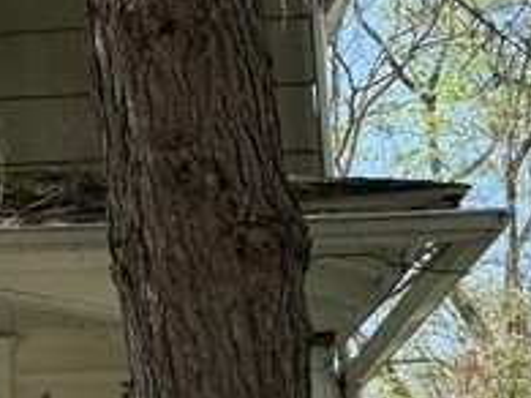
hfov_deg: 14.3
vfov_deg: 11.8
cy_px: 204
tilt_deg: +14.1
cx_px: -329
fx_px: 1932
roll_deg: -0.5
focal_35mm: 126
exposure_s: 1/1410
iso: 80
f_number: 1.78
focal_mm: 6.76
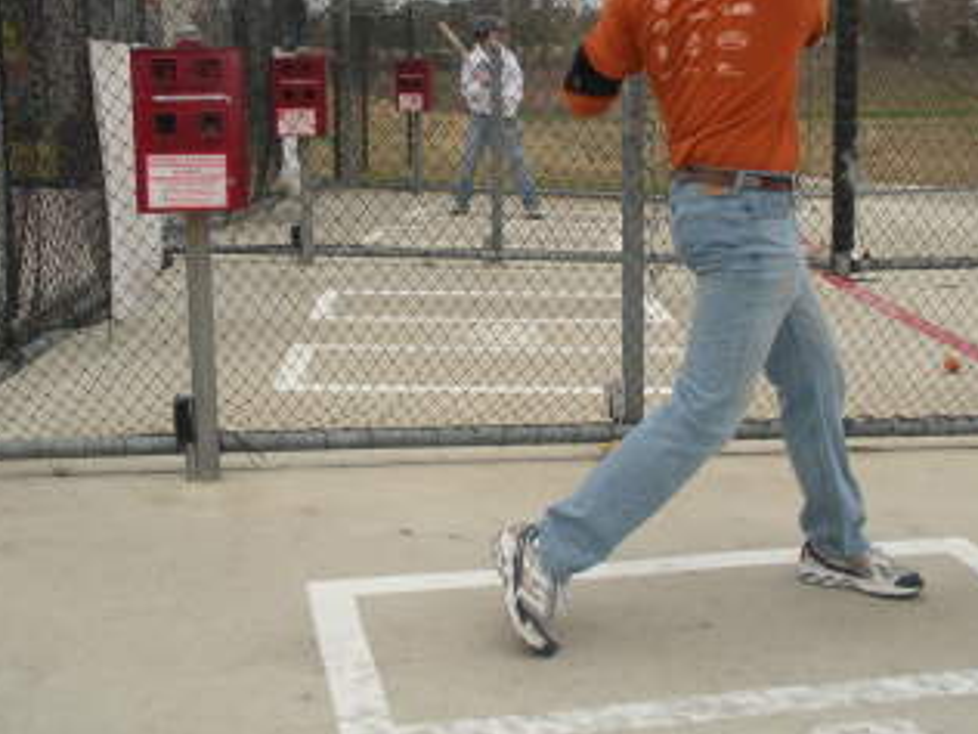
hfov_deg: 36.8
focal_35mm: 52
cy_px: 229
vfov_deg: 27.8
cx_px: 535
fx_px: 1469
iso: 88
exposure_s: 1/176
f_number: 3.5
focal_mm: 6.3
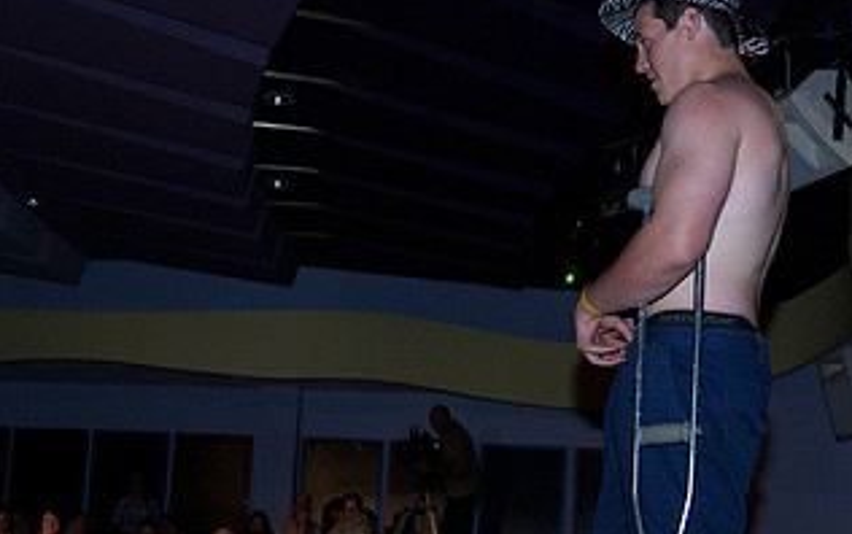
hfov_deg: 36.1
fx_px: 1301
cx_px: 345
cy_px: 409
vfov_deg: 22.9
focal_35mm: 56
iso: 1600
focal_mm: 20
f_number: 2.8
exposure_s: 1/160
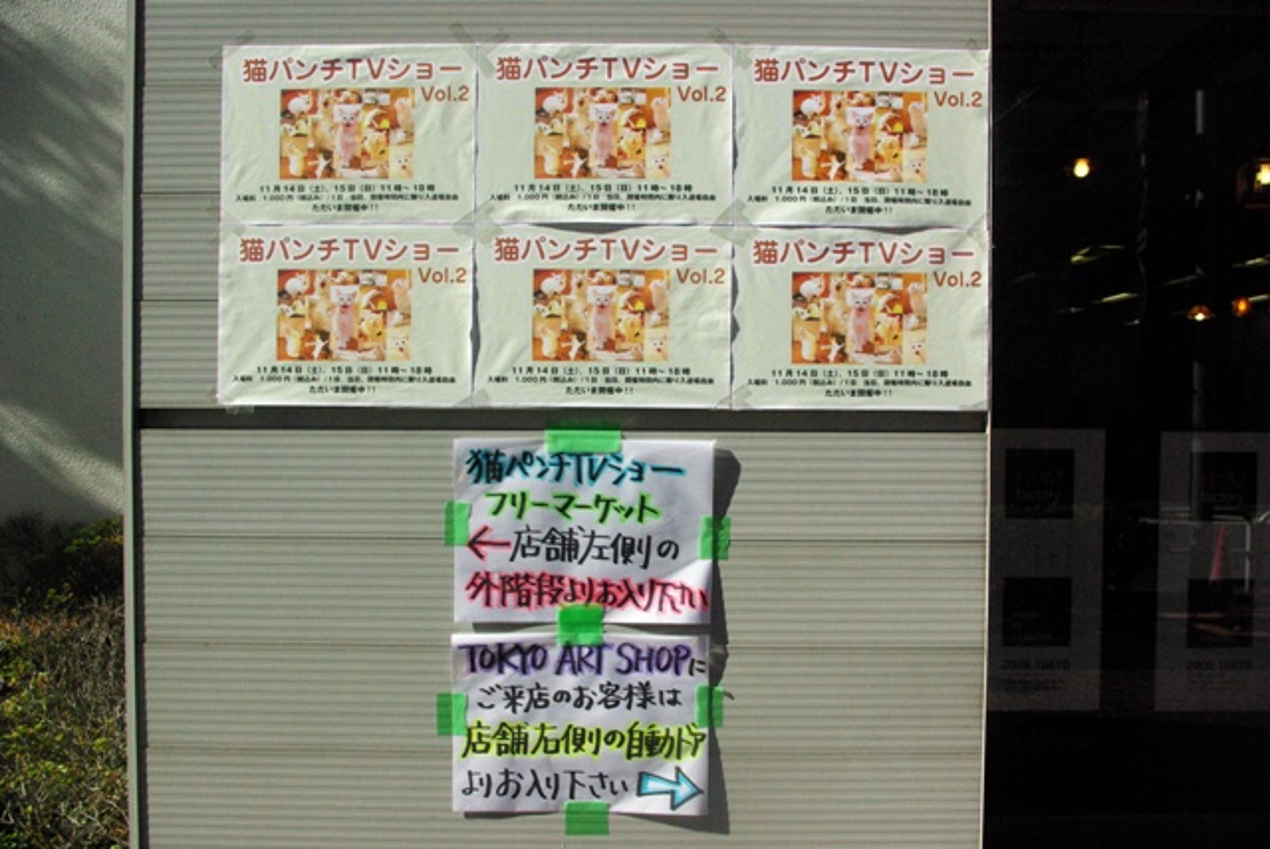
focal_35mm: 32
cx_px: 635
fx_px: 1112
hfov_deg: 59.4
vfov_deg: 41.8
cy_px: 424
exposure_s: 1/2000
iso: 1600
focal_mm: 21
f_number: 11
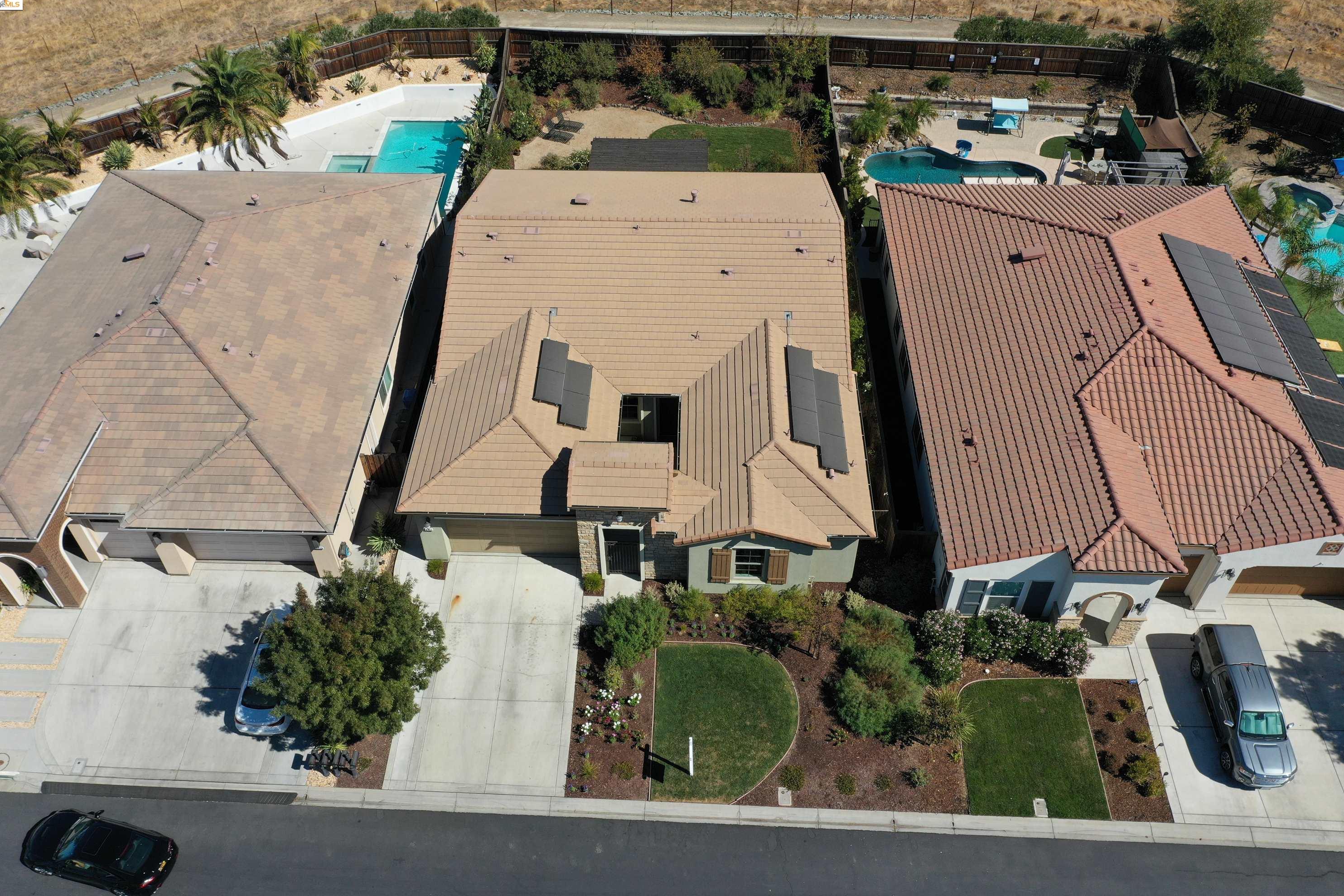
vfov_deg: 45.0
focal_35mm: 29
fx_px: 1083
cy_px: 461
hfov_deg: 63.7
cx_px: 659
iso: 100
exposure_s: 1/640
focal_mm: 10.26
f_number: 6.3
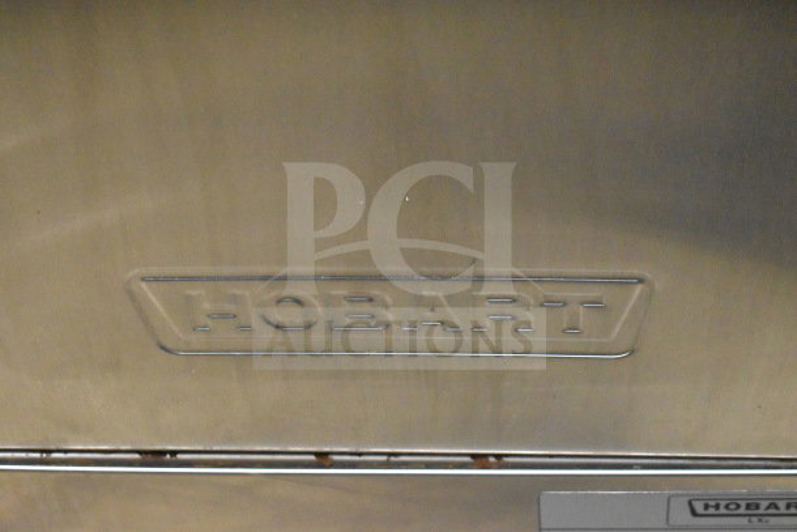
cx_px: 398
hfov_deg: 24.6
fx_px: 1827
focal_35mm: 82
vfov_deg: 16.6
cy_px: 266
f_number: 5.6
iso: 16000
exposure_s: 1/100
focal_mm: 55
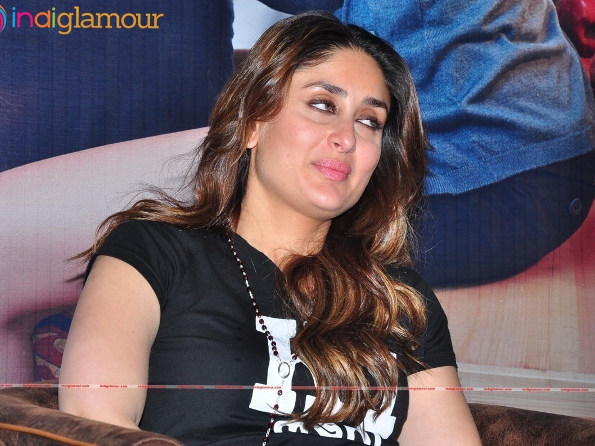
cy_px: 223
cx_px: 305
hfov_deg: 11.5
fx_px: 2949
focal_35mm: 172
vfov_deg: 8.7
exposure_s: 1/125
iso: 400
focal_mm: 105
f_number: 11
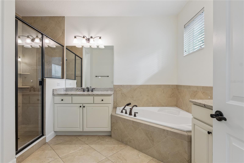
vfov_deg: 70.4
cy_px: 82
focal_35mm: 17
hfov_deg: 93.3
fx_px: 115
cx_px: 122
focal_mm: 17
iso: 800
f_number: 10
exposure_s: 1/30
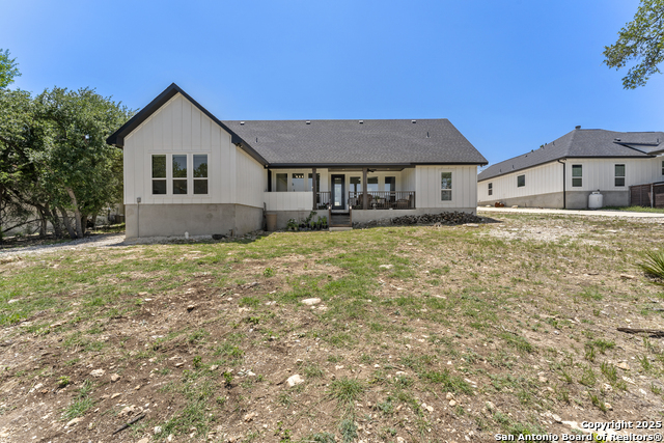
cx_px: 332
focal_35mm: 15
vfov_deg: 78.9
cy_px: 222
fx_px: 269
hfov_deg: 101.9
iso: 100
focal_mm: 14.6
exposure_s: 1/160
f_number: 10
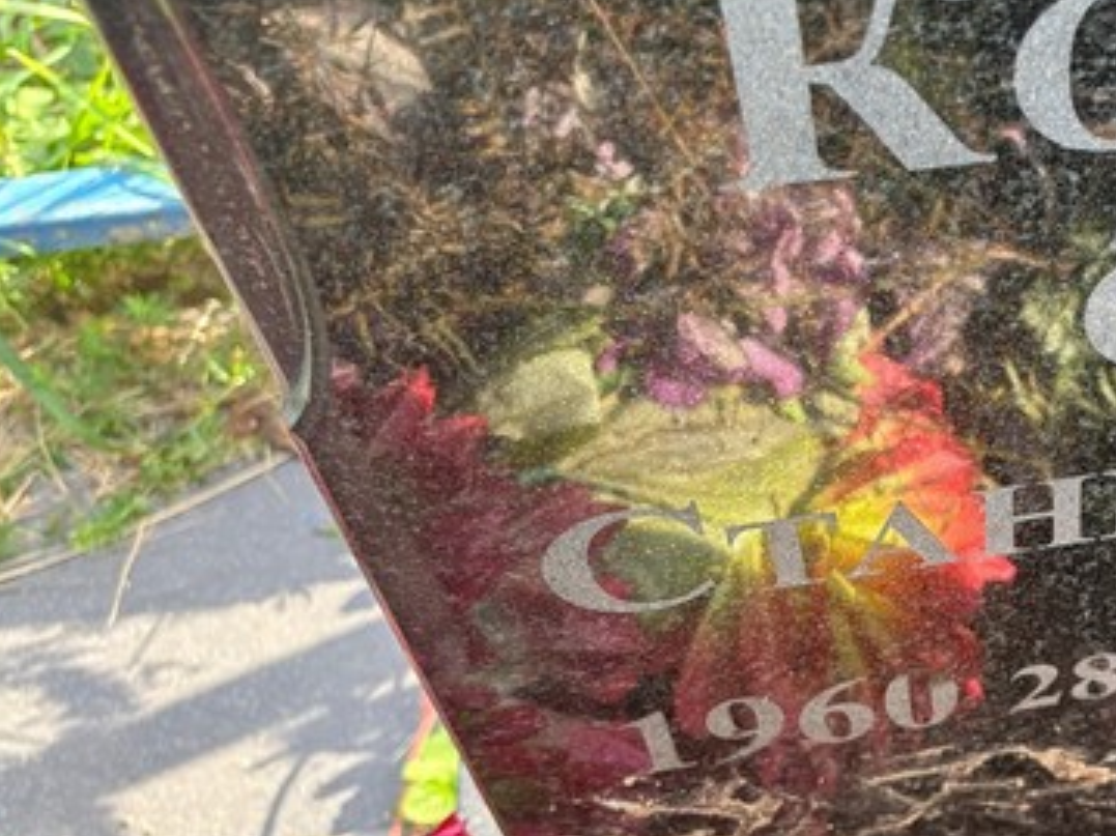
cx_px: 1184
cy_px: 451
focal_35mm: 58
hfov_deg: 30.3
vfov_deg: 25.2
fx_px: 1869
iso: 64
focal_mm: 5.96
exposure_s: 1/172
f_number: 1.6
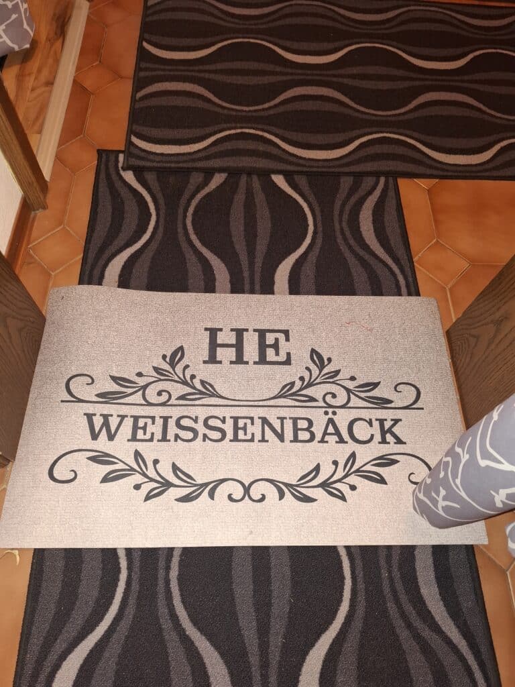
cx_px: 258
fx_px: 456
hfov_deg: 58.9
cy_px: 344
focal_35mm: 23
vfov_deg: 73.9
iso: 400
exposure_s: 1/33
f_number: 1.8
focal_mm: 5.54
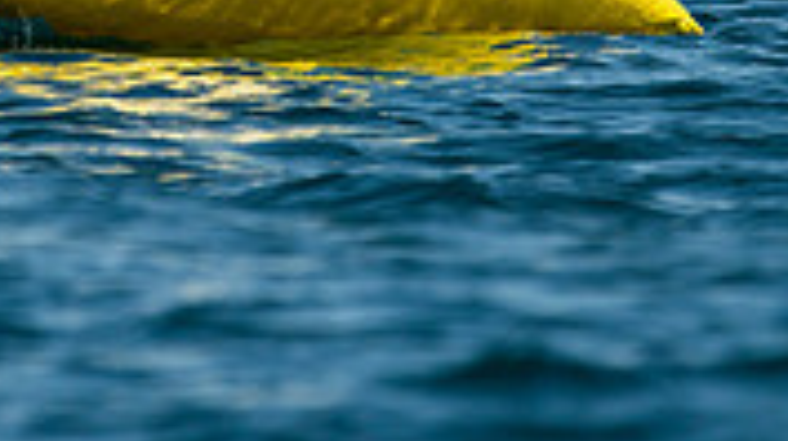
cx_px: 160
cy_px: -365
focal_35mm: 2185
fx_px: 45593
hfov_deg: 1.0
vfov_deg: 0.6
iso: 400
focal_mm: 600
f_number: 5
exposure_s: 1/2500
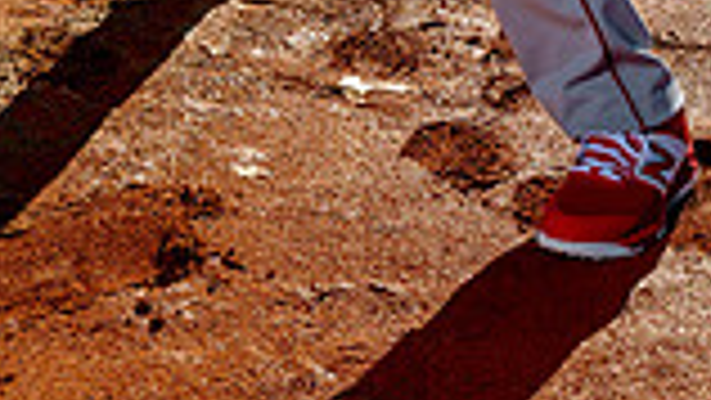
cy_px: -598
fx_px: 2471
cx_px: 266
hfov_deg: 16.4
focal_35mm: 131
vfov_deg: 8.4
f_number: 6.3
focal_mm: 44
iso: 100
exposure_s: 1/320
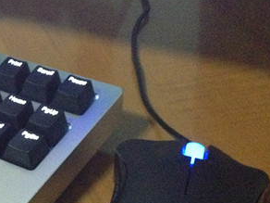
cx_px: -97
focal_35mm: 96
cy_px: 139
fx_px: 749
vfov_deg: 15.4
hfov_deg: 18.7
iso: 640
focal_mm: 4.28
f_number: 2.4
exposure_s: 1/15
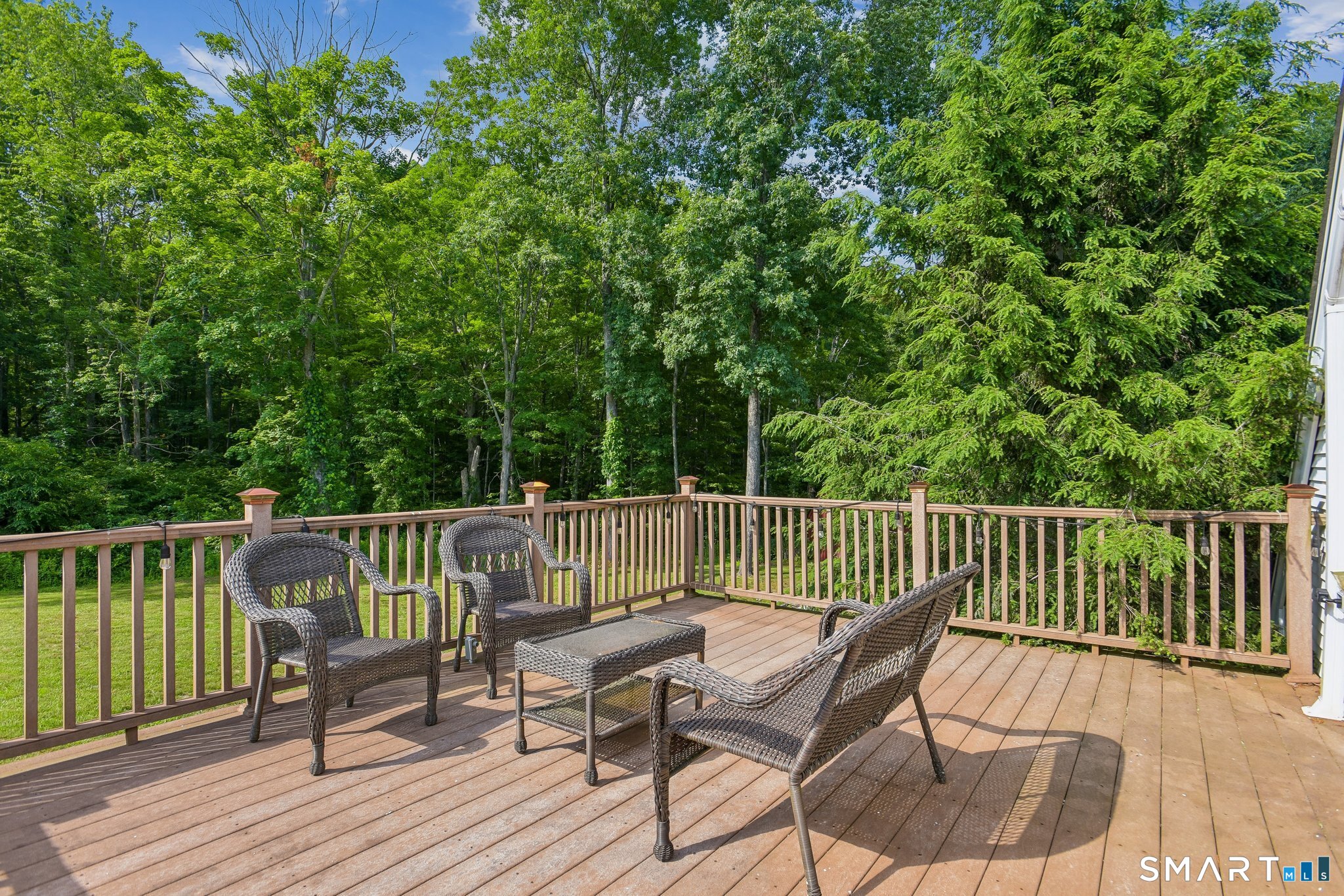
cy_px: 448
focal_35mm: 17
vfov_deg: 70.4
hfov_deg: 93.3
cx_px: 672
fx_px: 635
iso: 400
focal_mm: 17
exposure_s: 1/320
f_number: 11
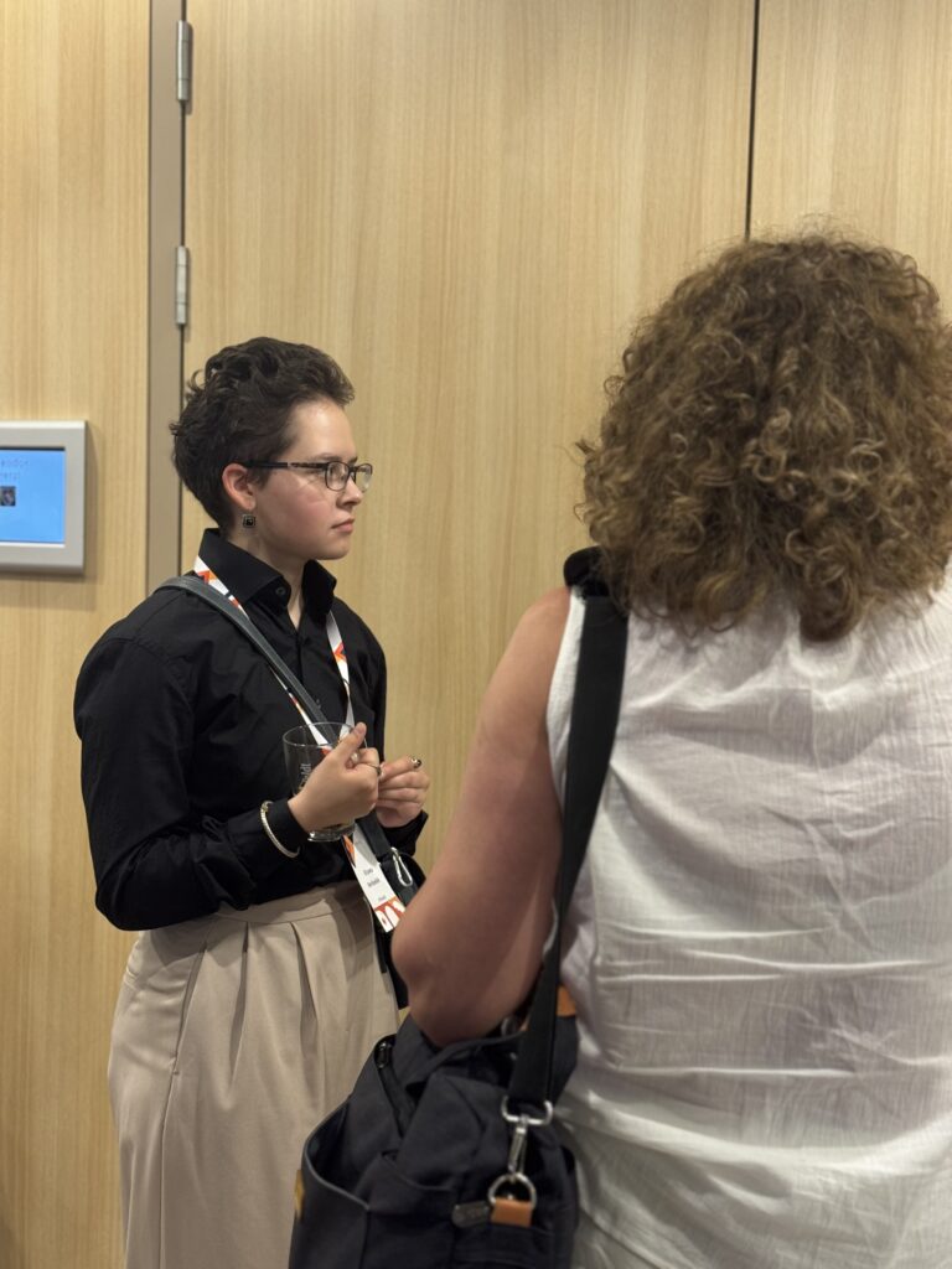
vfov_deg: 39.7
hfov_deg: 30.3
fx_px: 1760
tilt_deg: -3.1
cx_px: 476
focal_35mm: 48
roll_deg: -0.8
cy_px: 634
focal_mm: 6.76
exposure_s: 1/56
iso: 200
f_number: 1.78
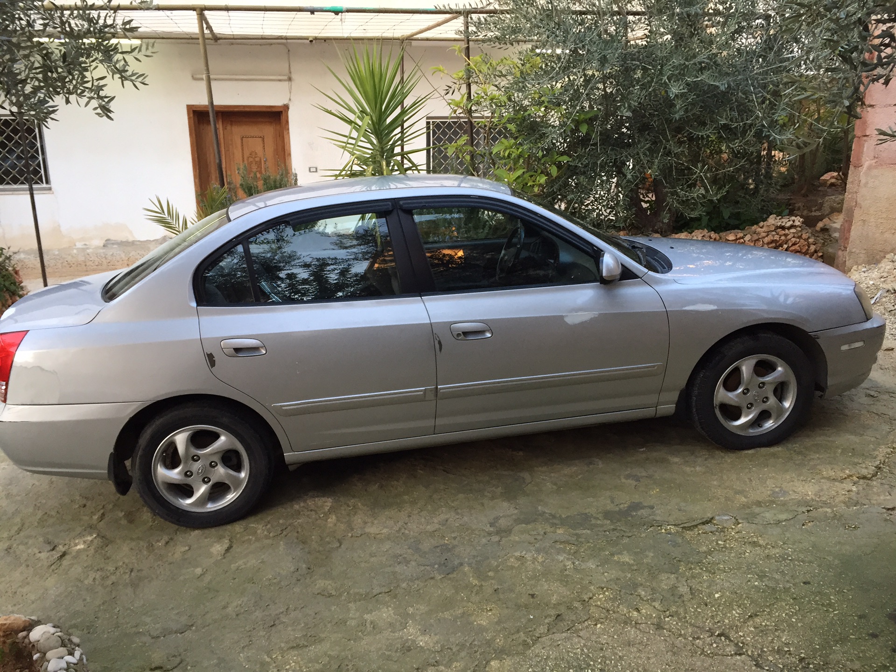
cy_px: 336
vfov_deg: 48.2
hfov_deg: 61.7
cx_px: 448
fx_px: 751
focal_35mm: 29
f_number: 2.2
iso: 40
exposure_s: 1/33
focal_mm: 4.15
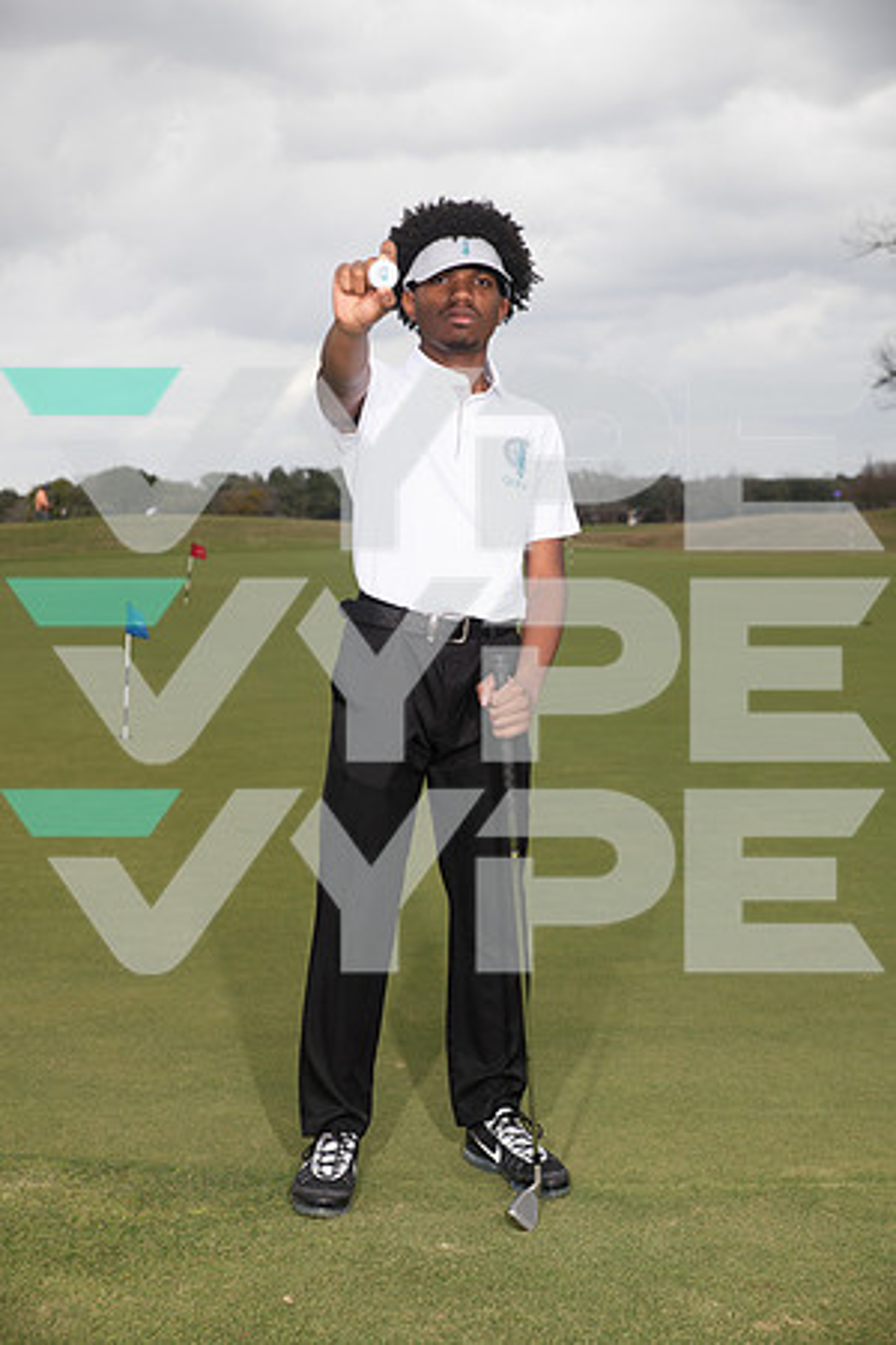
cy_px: 672
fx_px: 2091
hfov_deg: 24.2
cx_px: 448
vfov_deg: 35.6
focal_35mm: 56
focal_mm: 56
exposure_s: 1/320
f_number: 6.3
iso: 100
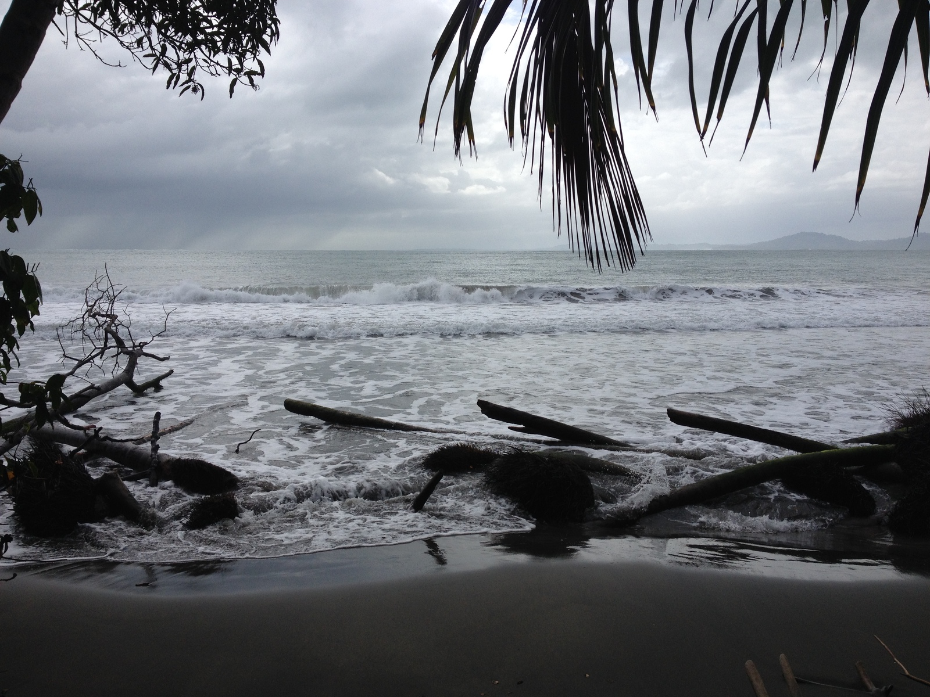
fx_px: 940
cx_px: 465
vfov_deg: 40.7
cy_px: 348
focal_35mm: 35
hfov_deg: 52.6
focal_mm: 4.28
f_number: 2.4
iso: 50
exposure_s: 1/2513
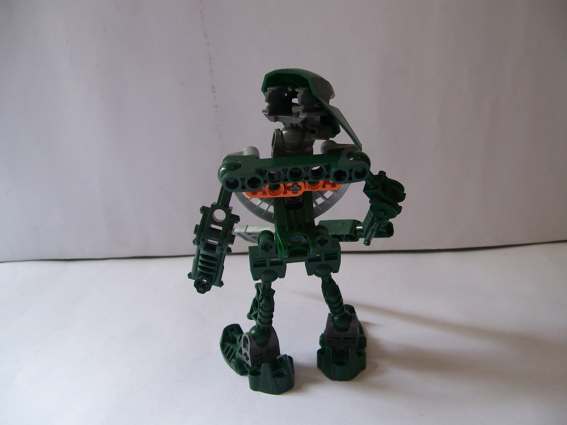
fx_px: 590
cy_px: 212
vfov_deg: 39.7
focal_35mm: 36
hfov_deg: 51.4
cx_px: 284
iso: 80
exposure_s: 1/63.4
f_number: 2.7
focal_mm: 6
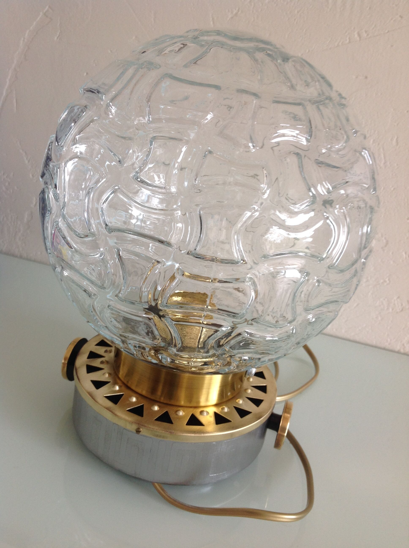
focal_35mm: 35
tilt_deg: -19.9
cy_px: 274
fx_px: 553
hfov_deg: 40.6
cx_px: 204
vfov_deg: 52.7
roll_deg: -9.0
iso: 64
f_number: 2.4
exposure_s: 1/24
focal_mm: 4.28
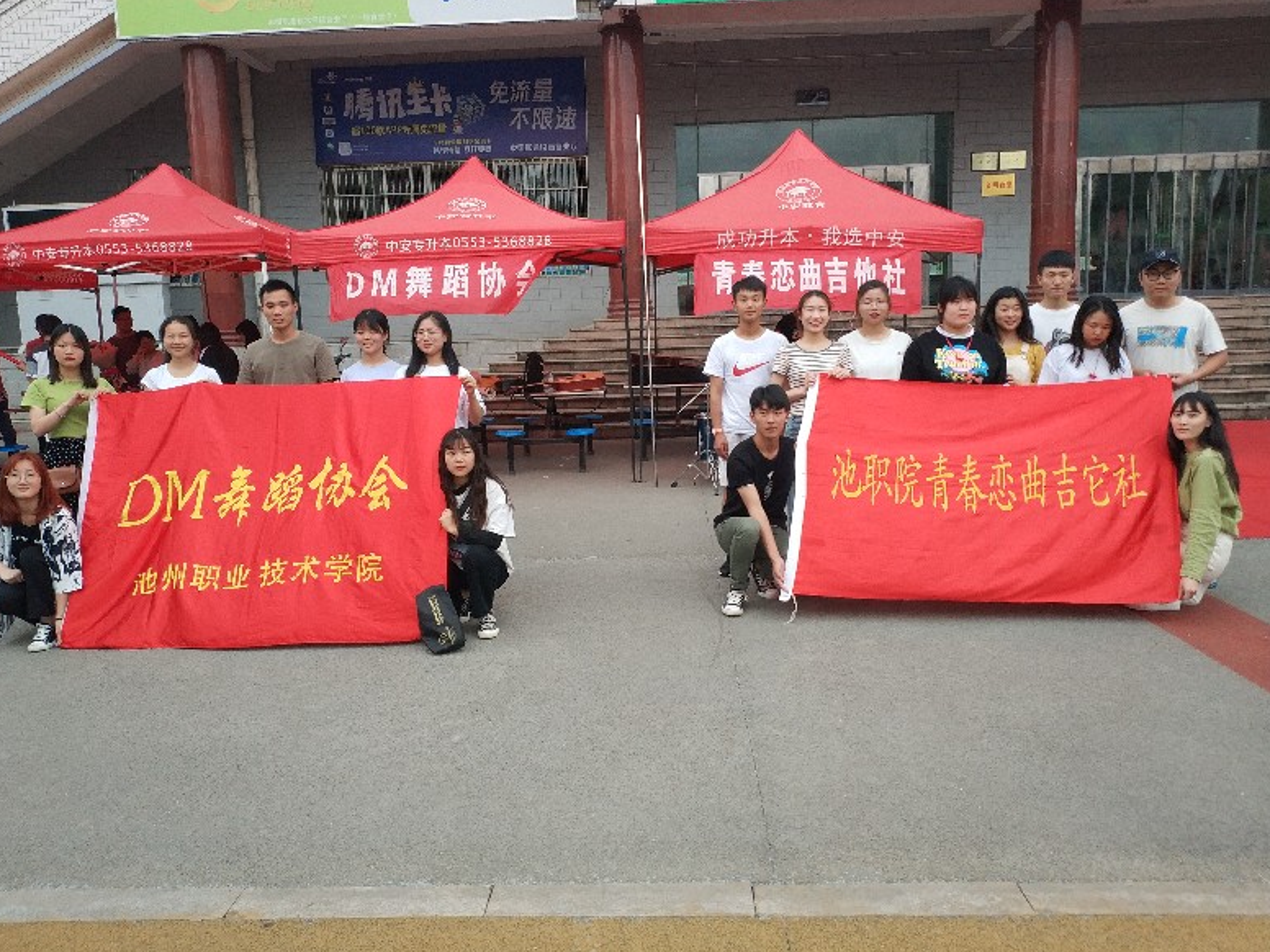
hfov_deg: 55.3
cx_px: 619
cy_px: 487
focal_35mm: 33
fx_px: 1211
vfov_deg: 42.9
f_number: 2
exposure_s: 1/100
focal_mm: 4.5
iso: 173
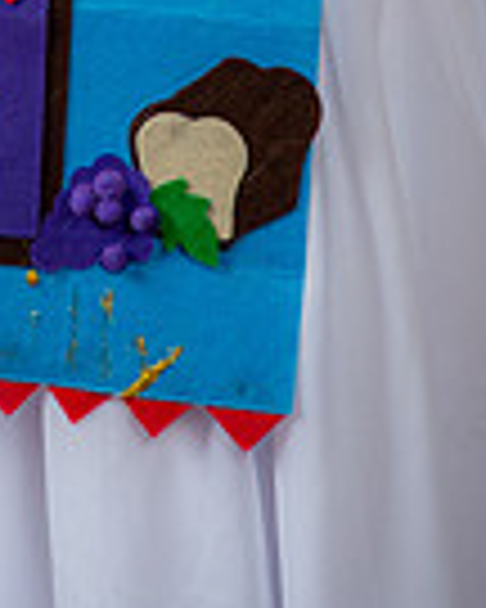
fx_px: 4387
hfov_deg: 6.3
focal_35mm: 244
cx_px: 187
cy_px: -374
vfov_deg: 7.7
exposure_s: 1/200
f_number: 6.3
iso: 250
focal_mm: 78
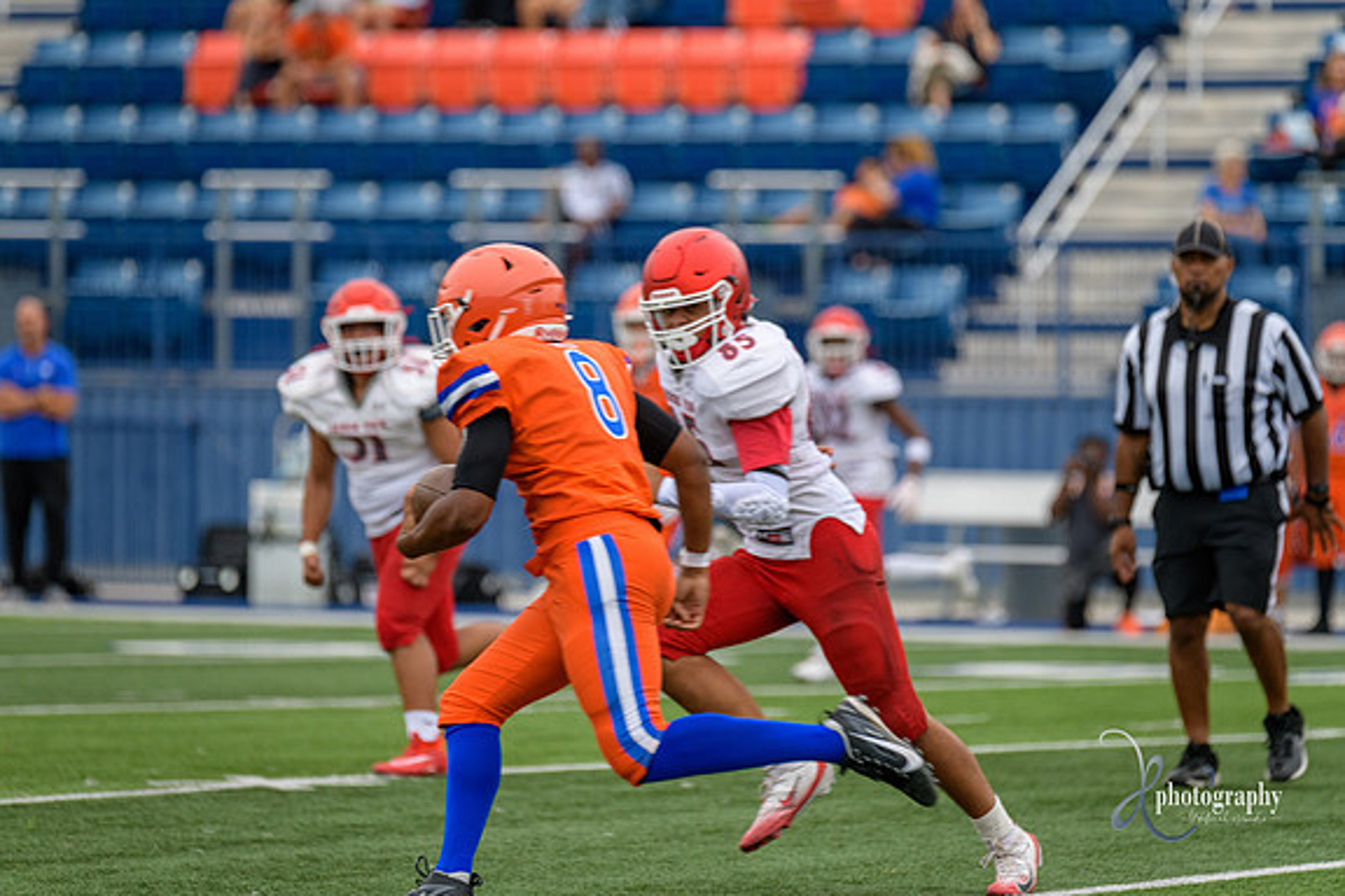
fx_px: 10161
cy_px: 449
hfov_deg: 7.6
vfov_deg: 5.1
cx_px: 672
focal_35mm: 272
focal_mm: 270
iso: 900
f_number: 3.5
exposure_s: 1/800
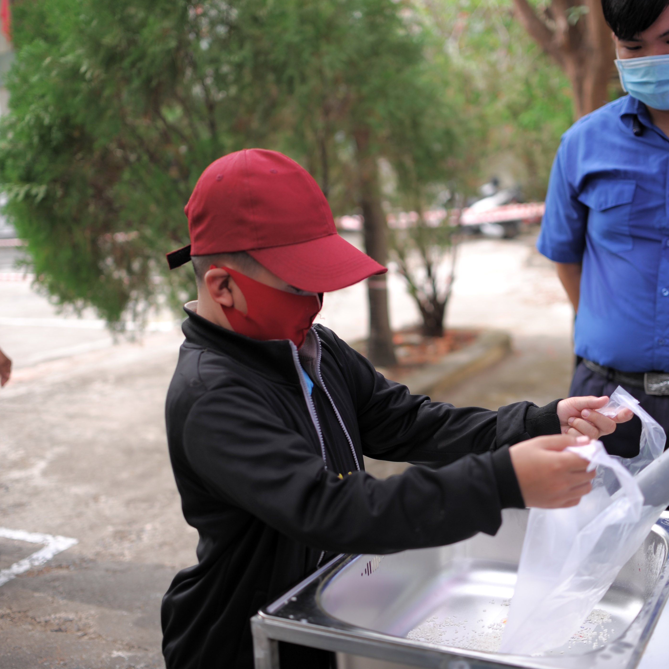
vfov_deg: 37.6
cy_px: 334
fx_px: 984
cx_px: 344
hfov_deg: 37.5
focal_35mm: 45
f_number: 2.2
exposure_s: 1/500
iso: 160
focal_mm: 35
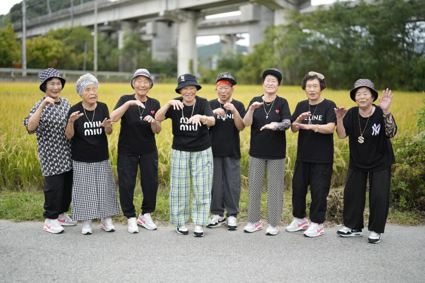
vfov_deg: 27.0
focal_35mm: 50
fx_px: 590
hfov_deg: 39.6
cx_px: 212
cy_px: 142
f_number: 1.2
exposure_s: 1/8000
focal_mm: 50
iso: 800
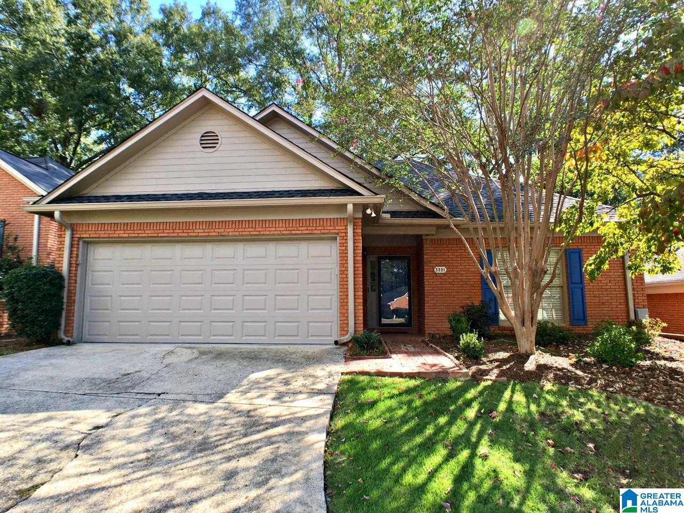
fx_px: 573
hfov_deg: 61.7
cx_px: 342
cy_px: 256
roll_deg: +1.2
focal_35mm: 29
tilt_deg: +7.7
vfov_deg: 48.2
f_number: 2.2
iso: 25
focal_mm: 4.15
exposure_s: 1/349
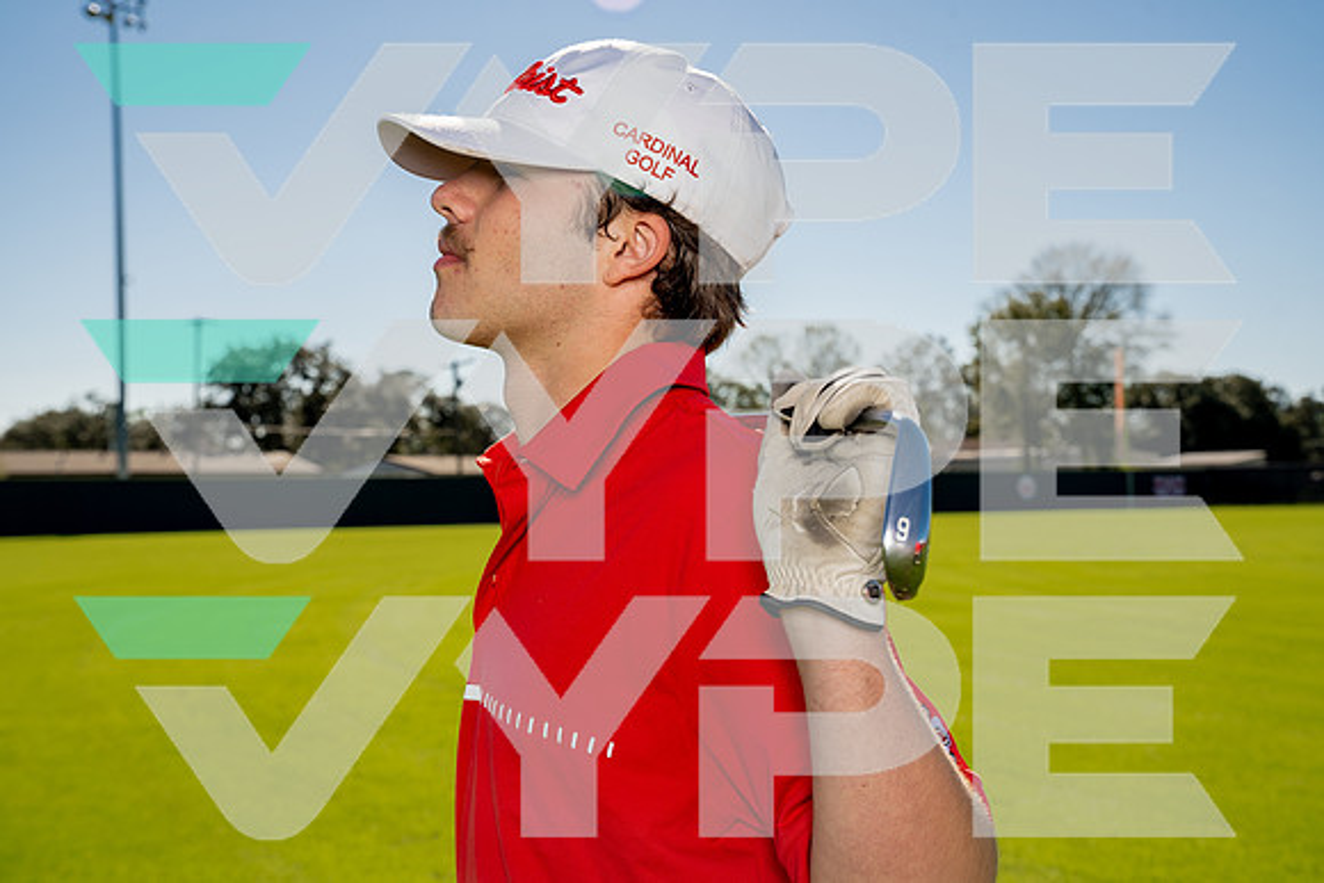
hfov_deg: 39.6
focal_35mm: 50
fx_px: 1839
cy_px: 442
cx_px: 662
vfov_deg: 27.0
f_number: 8
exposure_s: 1/250
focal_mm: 50
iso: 100
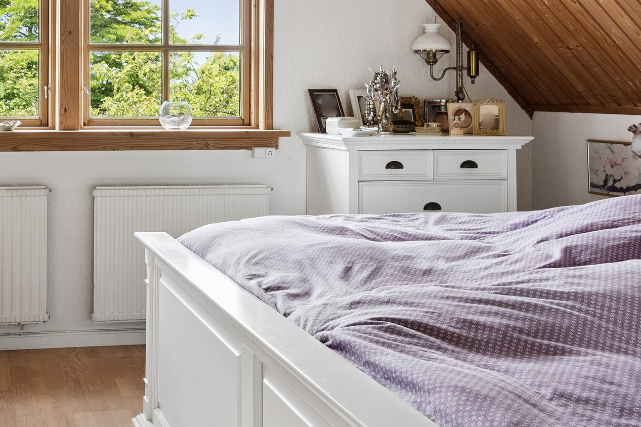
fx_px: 822
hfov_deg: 40.6
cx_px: 117
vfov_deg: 28.5
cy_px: 88
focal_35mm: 46
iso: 200
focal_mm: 13
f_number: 8
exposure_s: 1/15
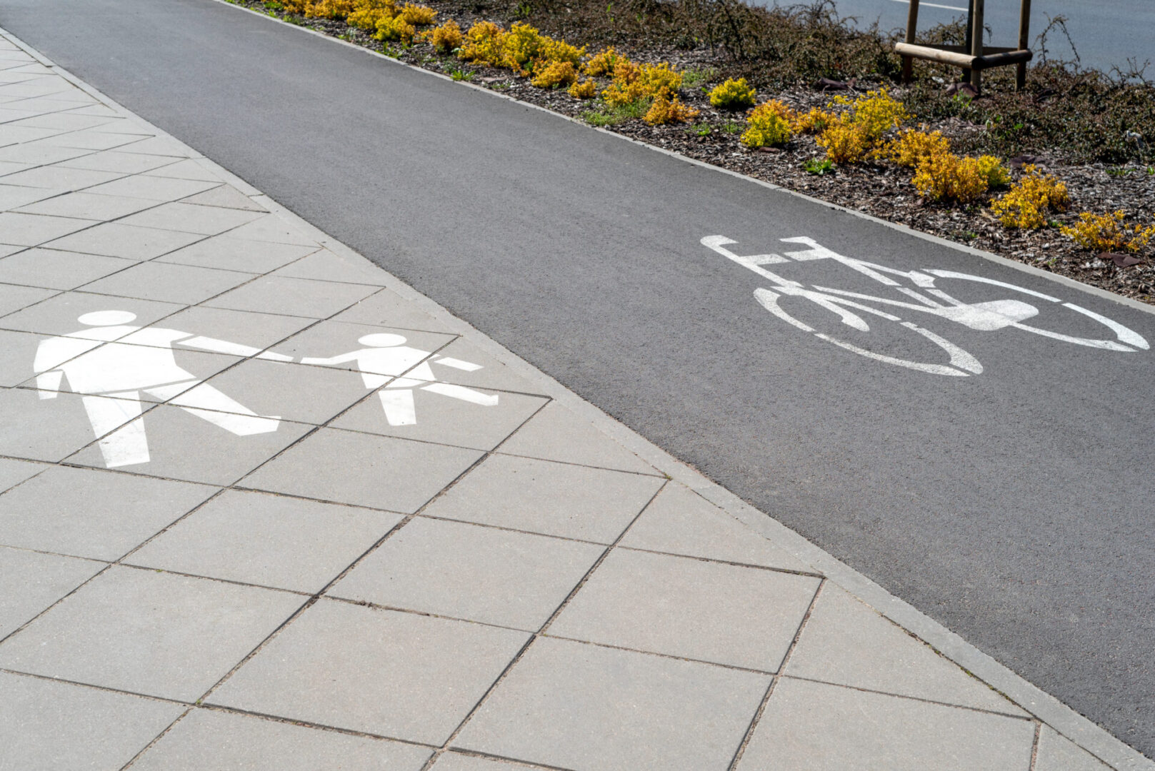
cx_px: 578
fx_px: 1605
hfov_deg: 39.6
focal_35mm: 50
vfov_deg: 27.0
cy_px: 386
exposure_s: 1/400
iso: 100
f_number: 8
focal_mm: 50
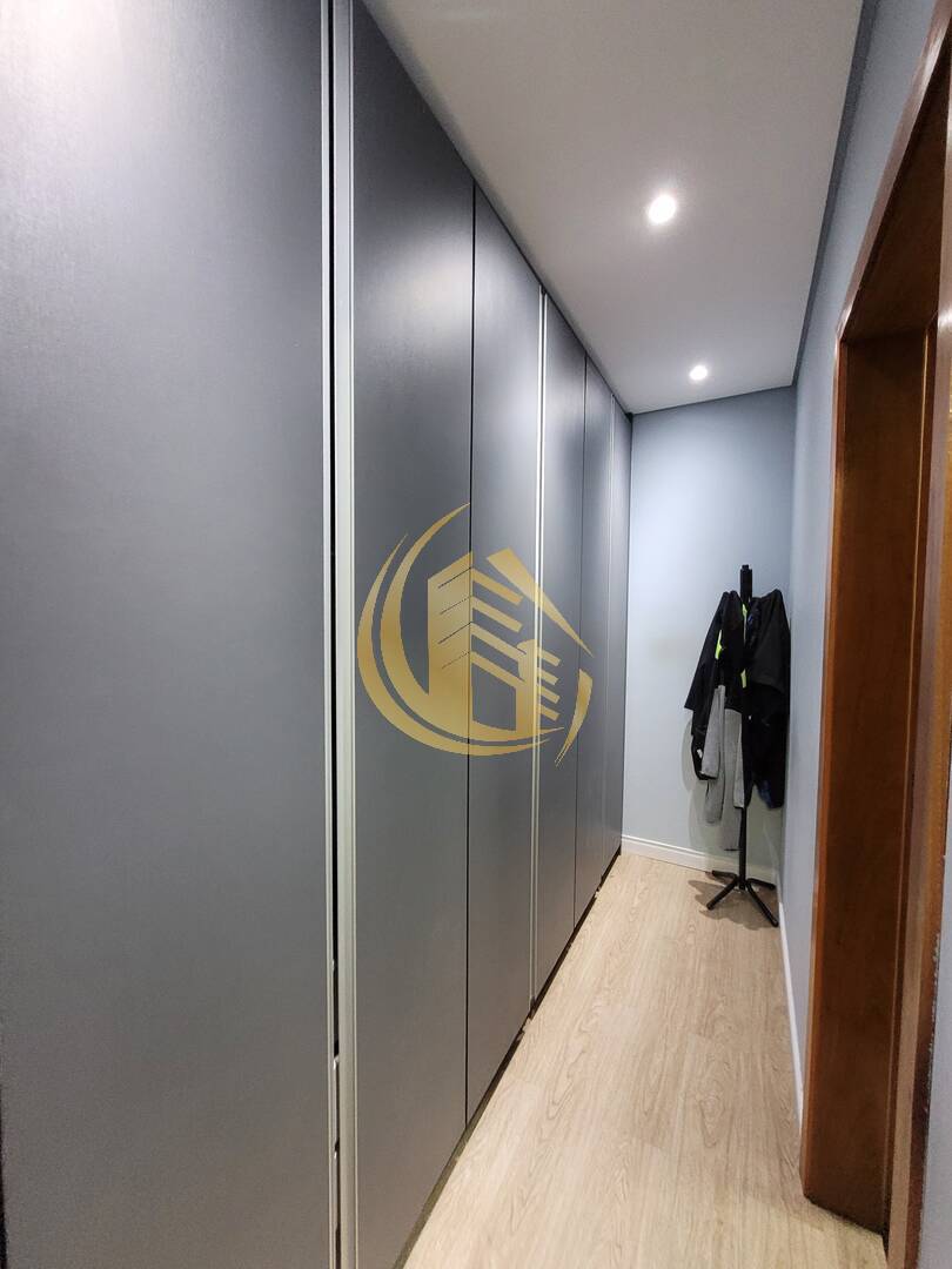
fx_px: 477
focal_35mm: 13
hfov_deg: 89.9
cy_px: 634
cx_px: 476
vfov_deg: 106.2
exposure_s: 1/30
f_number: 2.2
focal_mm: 1.74
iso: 400
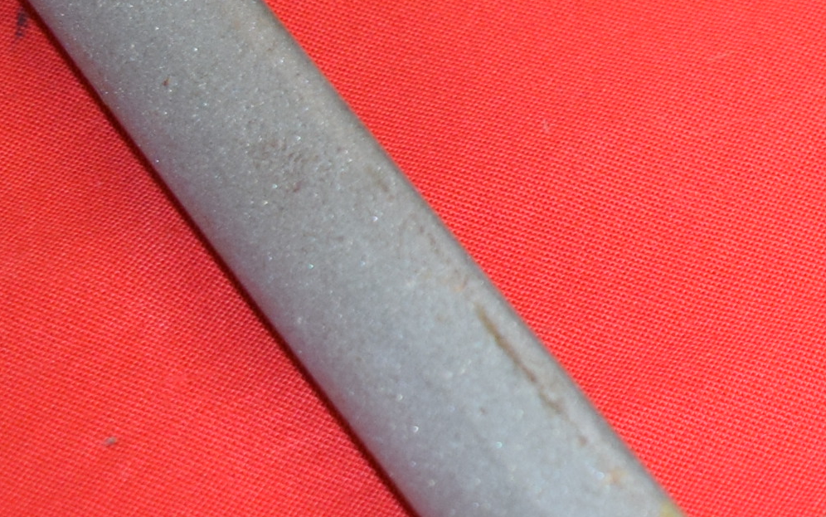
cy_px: -40
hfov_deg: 10.3
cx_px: 1702
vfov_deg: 7.0
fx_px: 4195
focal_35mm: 186
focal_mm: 27
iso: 800
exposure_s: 1/100
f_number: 5
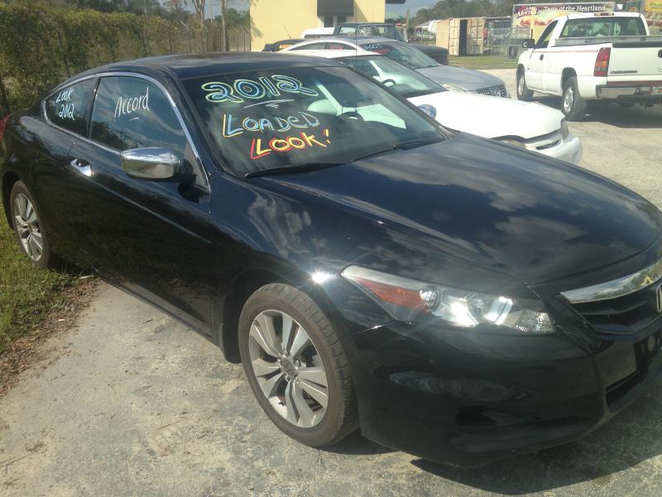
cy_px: 248
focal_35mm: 33
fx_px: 631
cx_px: 331
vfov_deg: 42.9
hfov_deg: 55.4
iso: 50
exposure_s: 1/1427
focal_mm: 4.12
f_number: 2.4
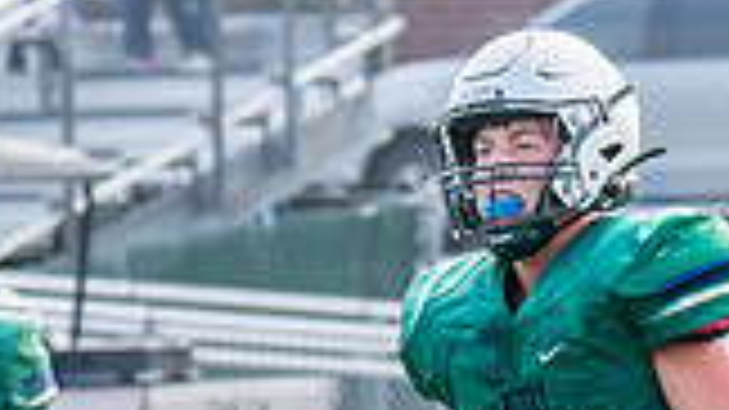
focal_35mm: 538
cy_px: 494
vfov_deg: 2.3
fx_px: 10396
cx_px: 722
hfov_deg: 4.0
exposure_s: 1/1600
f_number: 2.8
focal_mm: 76
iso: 500
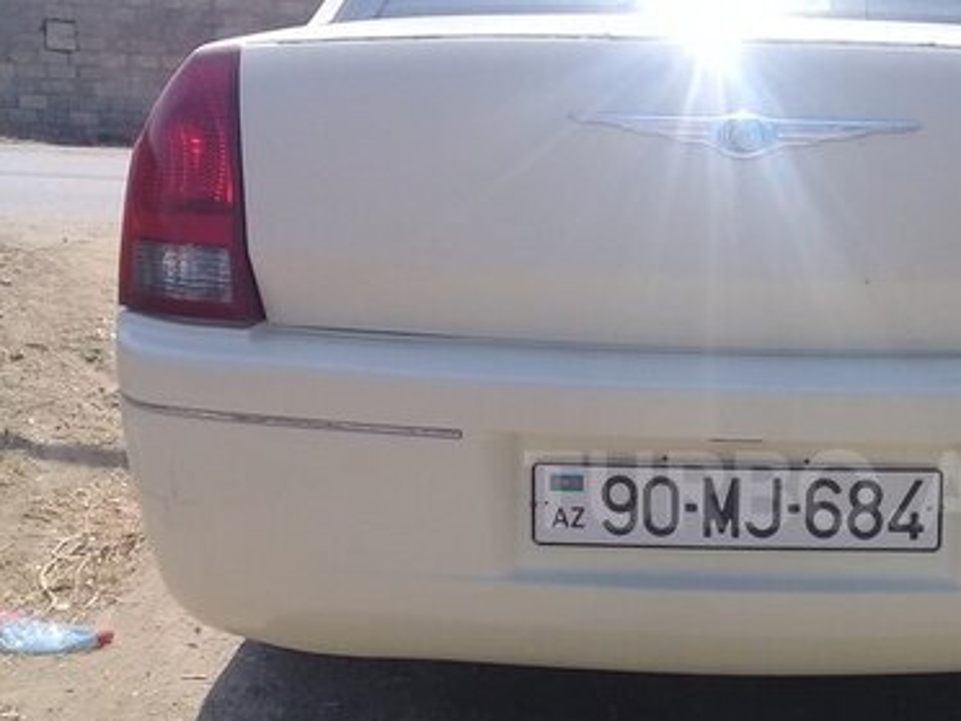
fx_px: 1527
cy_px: 490
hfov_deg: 33.8
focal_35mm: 55
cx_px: 788
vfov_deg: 26.4
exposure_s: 1/1302
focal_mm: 3.3
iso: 50
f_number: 2.2
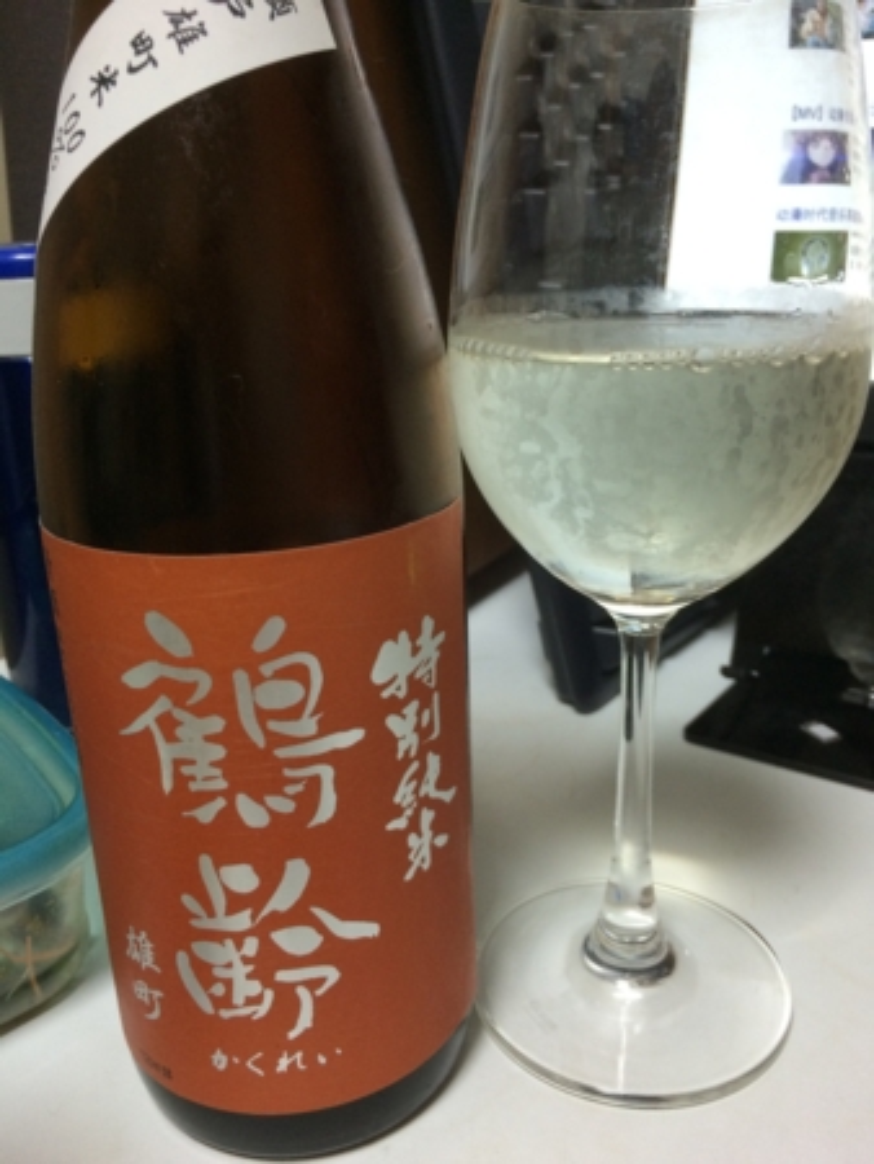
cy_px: 582
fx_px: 975
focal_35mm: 29
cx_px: 437
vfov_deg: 61.6
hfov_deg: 48.3
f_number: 2.2
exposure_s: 1/30
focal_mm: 4.15
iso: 125
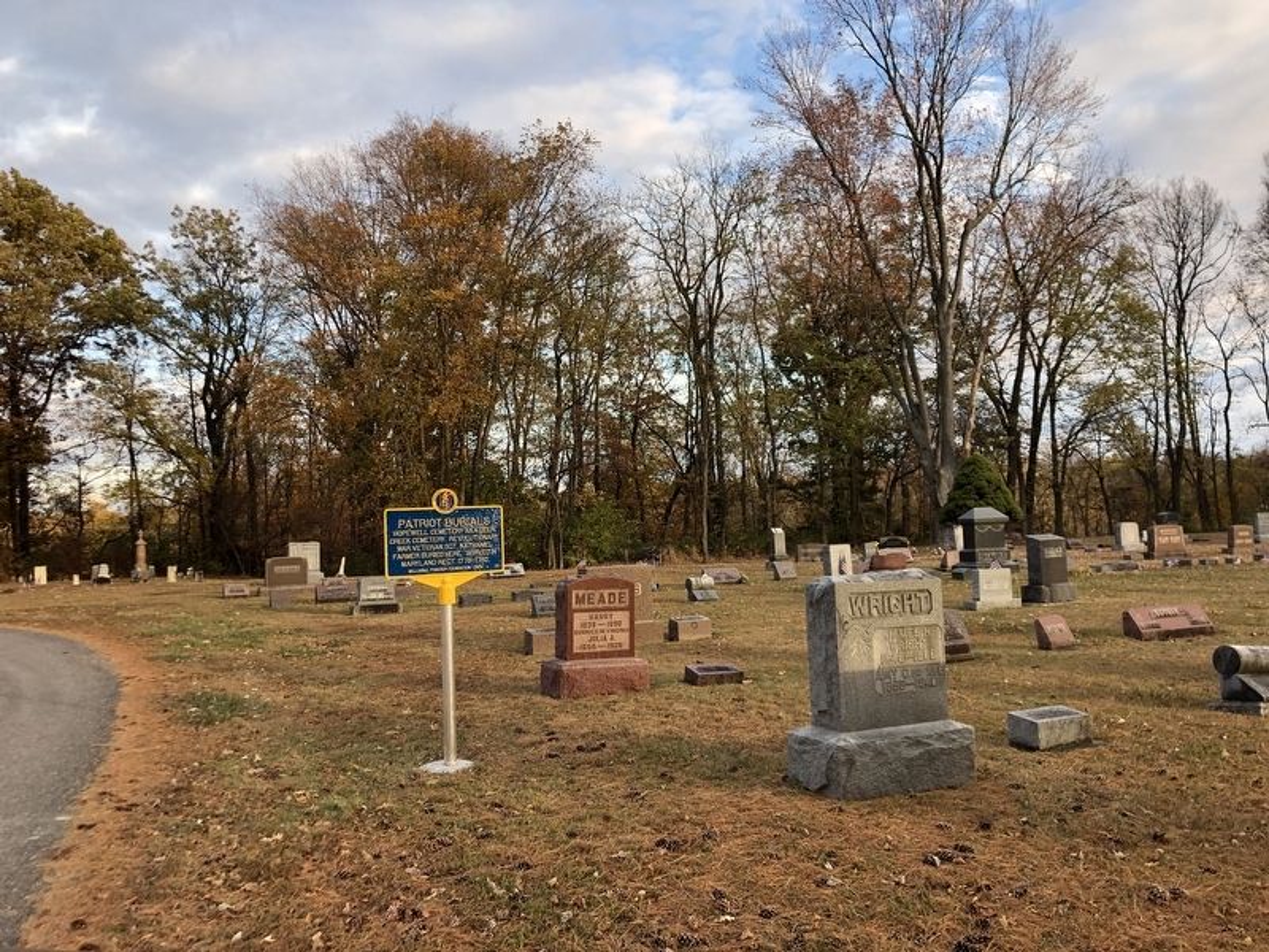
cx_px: 634
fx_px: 1026
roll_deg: +3.4
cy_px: 476
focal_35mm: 28
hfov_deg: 63.4
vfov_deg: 49.7
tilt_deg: +2.9
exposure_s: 1/251
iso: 25
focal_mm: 4
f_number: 1.8
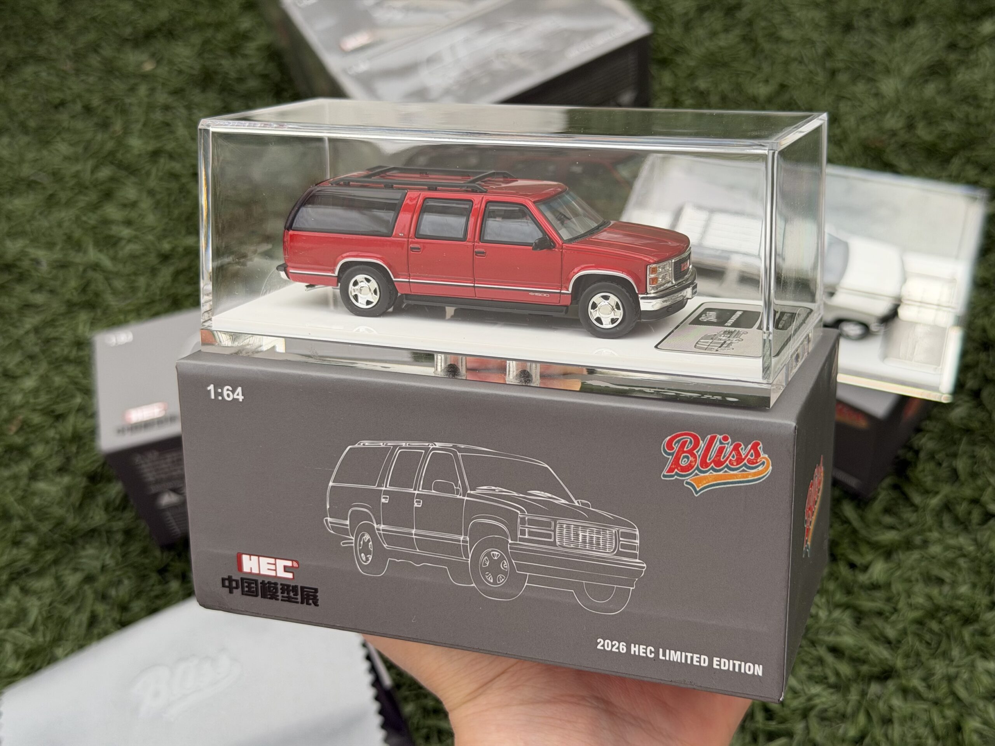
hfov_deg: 39.7
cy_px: 373
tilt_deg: -52.8
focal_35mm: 48
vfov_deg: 30.3
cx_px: 498
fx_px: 1380
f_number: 1.78
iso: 64
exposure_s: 1/557
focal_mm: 6.76
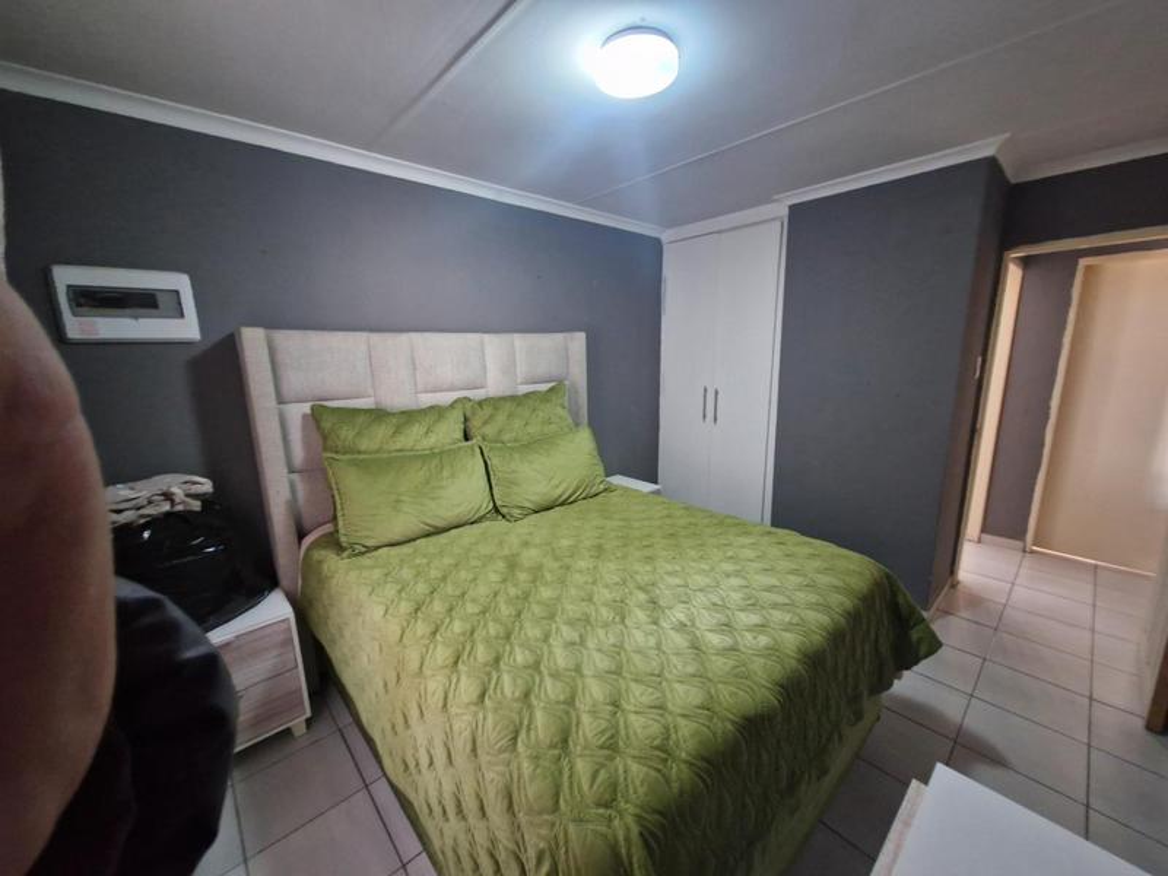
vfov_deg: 89.9
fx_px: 439
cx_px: 584
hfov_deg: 106.2
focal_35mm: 13
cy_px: 438
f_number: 2.2
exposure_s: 1/25
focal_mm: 1.74
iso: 640
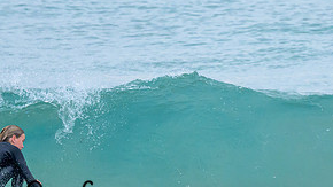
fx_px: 20270
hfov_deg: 0.9
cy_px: 117
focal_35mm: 2296
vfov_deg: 0.5
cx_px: 139
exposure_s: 1/1600
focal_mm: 800
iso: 2200
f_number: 6.3
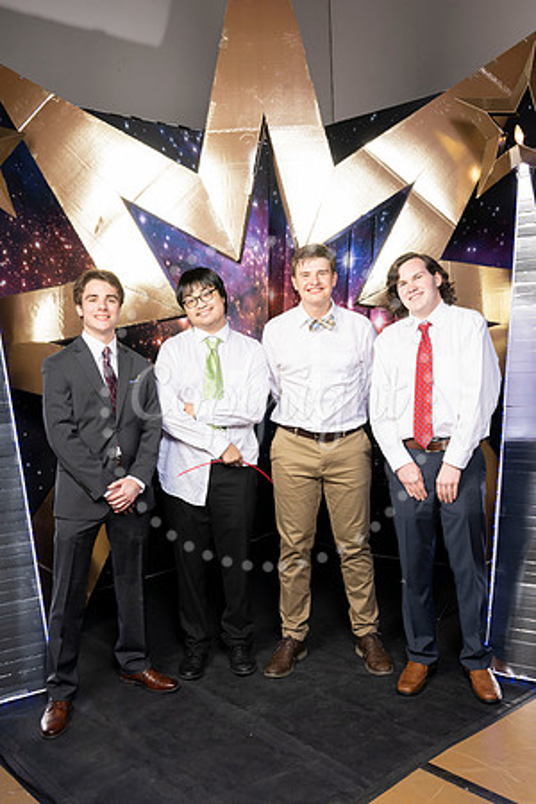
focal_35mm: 34
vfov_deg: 55.8
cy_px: 402
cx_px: 268
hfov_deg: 38.9
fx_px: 759
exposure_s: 1/160
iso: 320
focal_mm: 34
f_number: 9
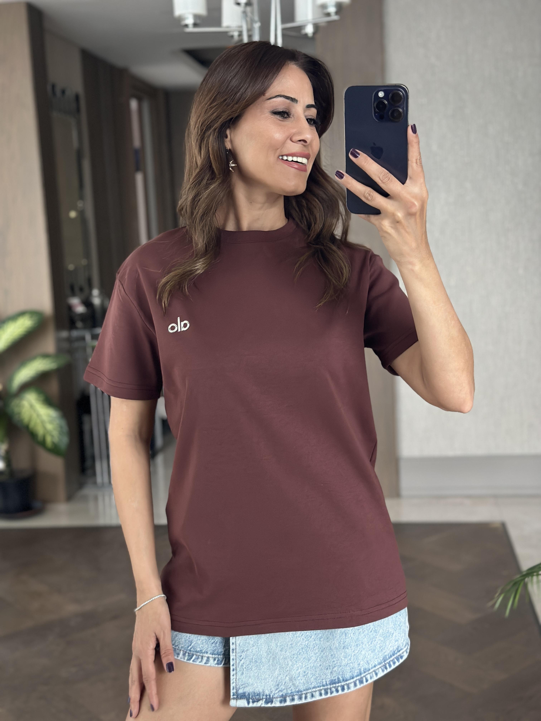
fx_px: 1000
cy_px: 360
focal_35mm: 48
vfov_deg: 39.7
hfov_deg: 30.3
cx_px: 270
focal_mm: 6.86
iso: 400
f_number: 1.78
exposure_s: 1/56
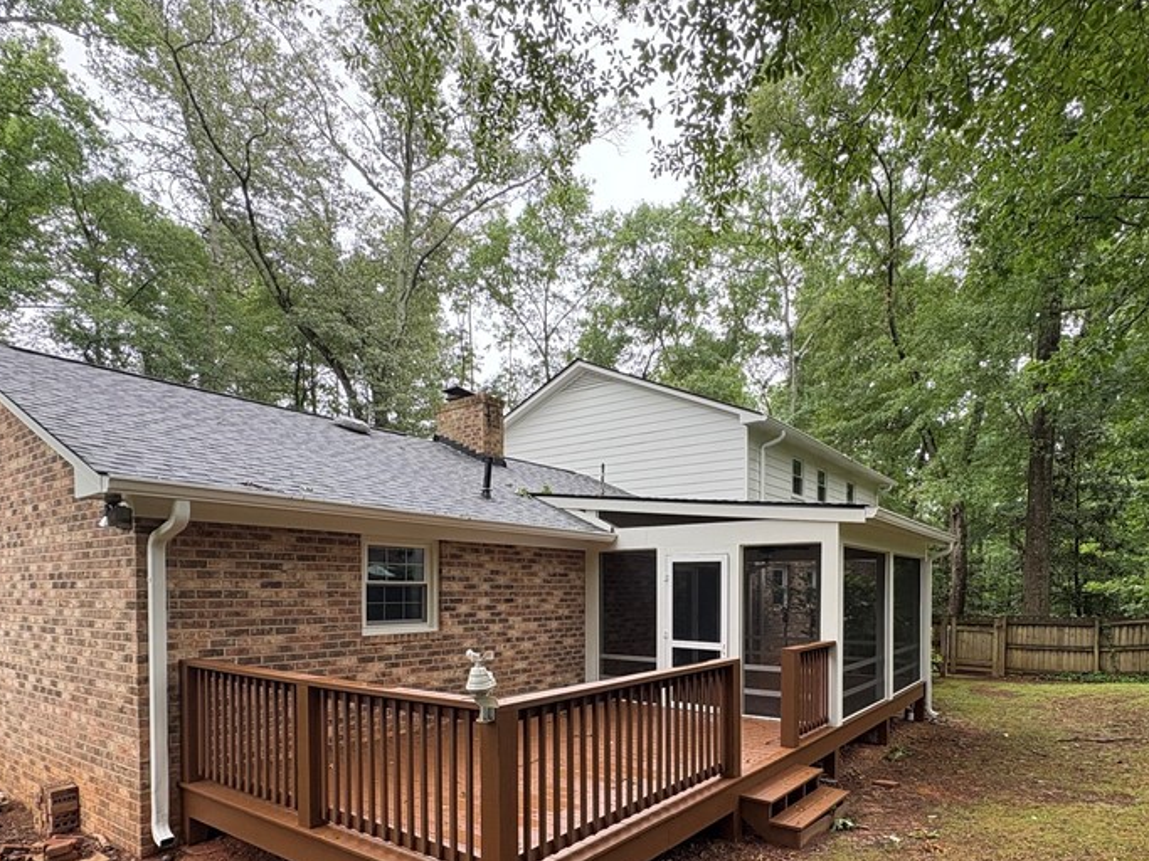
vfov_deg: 61.2
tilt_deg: +0.1
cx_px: 621
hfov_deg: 78.9
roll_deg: +0.1
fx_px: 697
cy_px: 602
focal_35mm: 21
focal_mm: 2.22
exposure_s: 1/99
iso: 80
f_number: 2.2
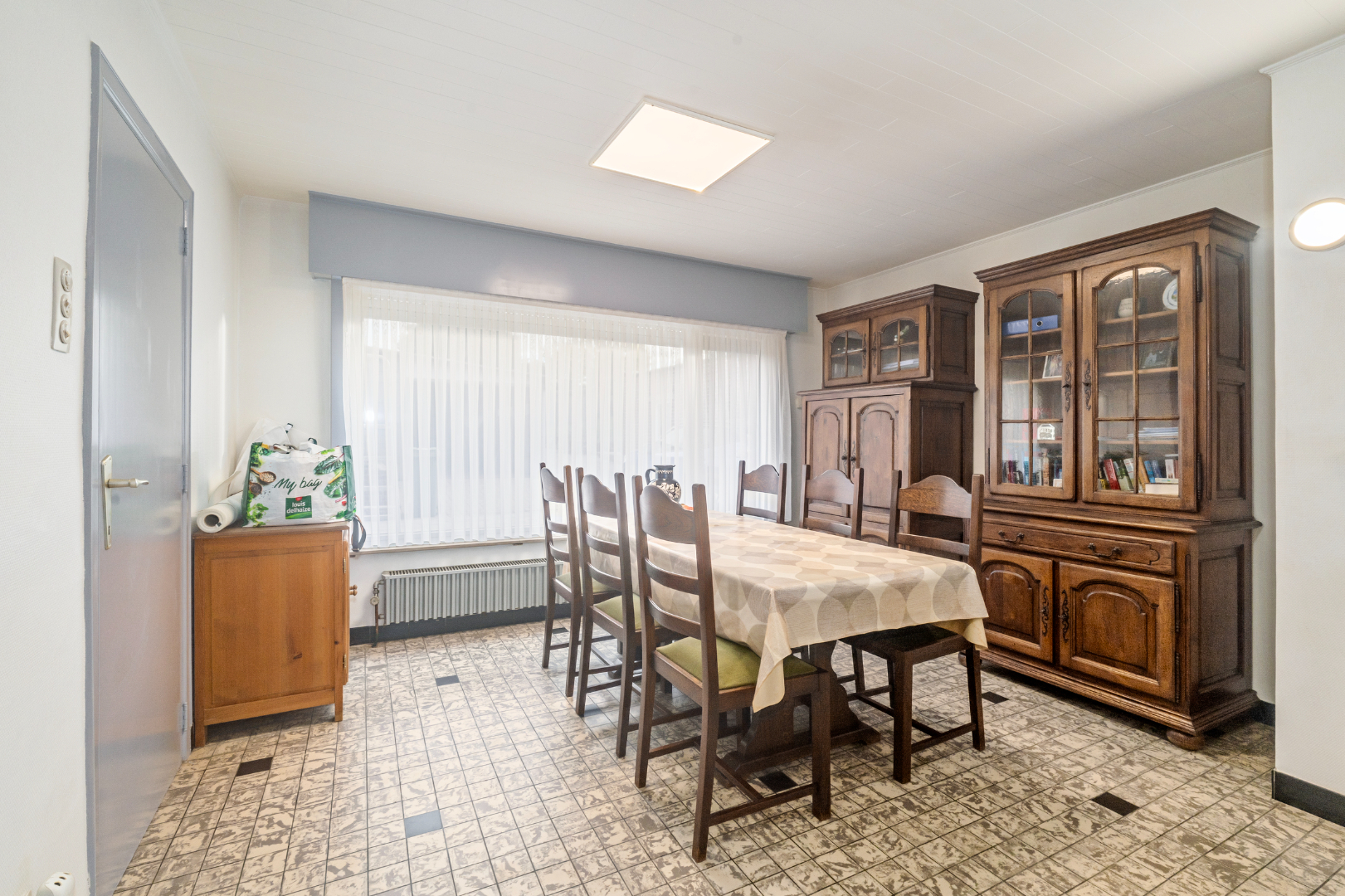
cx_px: 672
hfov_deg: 96.7
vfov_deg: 73.7
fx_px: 598
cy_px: 448
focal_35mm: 16
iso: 250
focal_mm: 16
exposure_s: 1/250
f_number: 11
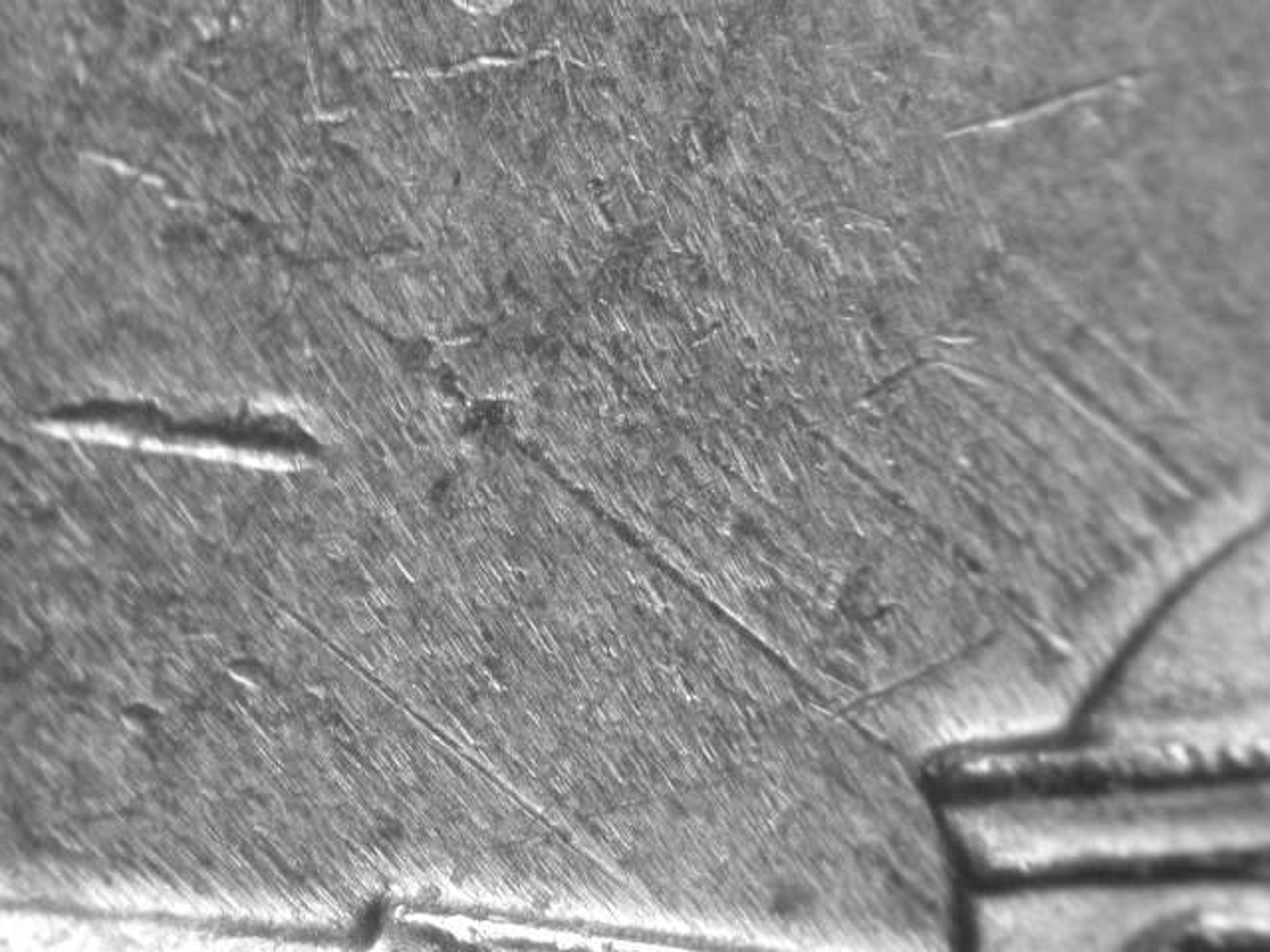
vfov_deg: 11.1
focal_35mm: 134
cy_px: 476
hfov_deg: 14.7
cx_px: 635
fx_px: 4916
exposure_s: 1/5.9
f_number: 4.6
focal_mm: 27.7
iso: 100
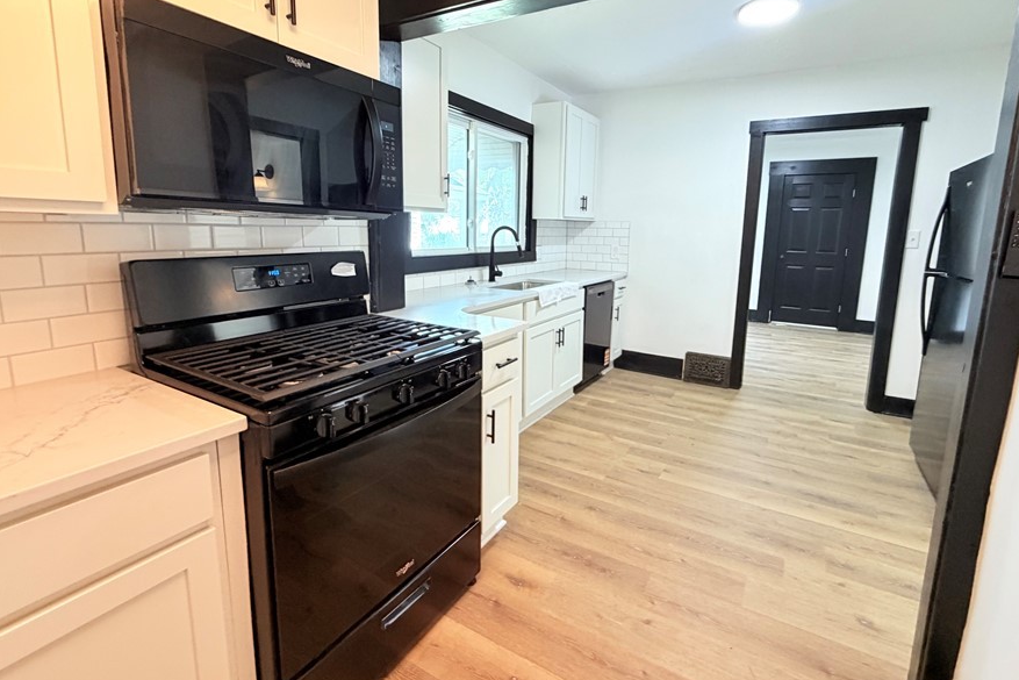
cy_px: 298
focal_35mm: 17
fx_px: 481
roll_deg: -1.3
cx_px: 537
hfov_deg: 93.2
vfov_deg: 70.2
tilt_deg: -9.7
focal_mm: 2.22
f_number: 2.2
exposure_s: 1/60
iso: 250
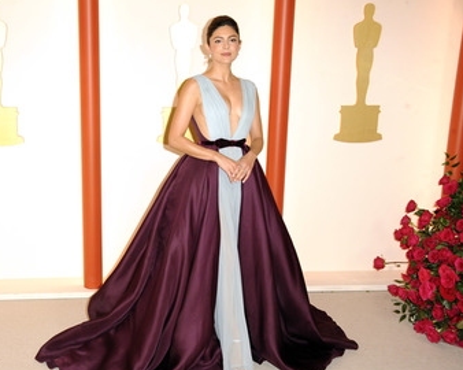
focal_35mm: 50
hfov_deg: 37.0
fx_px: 685
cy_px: 200
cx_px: 158
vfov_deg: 30.2
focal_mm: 40
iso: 1600
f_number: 5.6
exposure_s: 1/200
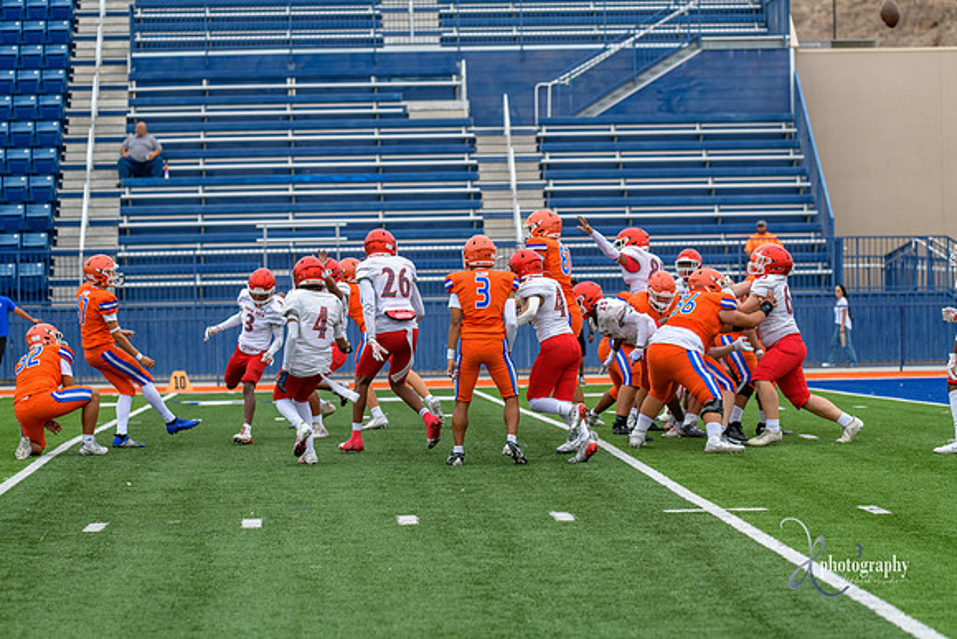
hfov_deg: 17.1
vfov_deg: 11.4
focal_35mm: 120
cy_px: 320
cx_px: 478
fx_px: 3191
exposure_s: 1/1000
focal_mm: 120
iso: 500
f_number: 3.5
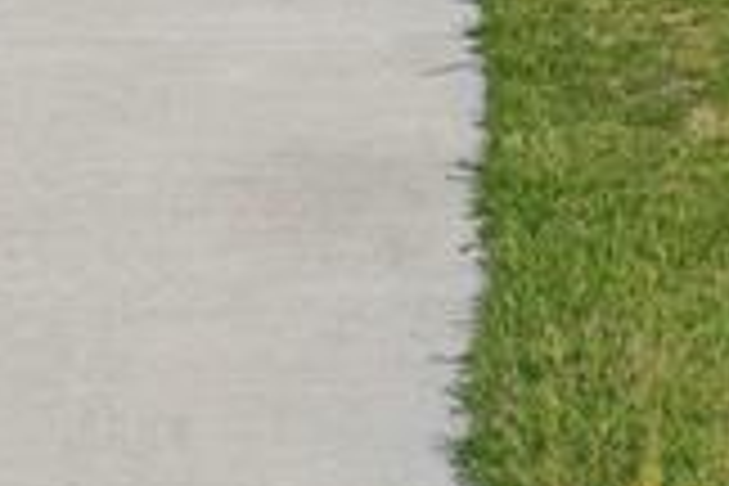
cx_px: 302
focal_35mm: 202
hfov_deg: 10.2
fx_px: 4090
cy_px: -430
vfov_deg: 6.6
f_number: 8
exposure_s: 1/8
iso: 800
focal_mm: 32
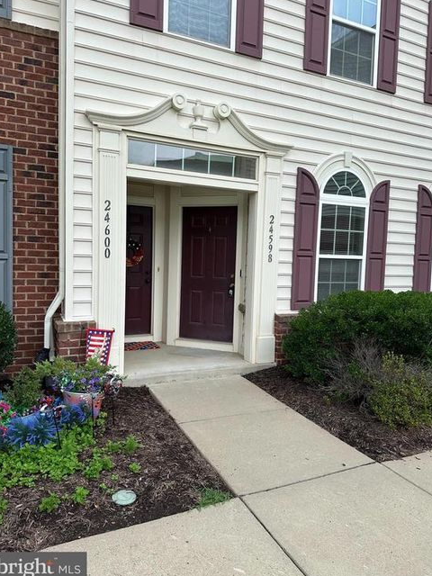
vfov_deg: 69.4
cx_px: 214
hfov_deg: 54.9
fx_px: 416
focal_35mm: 25
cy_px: 284
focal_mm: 6.86
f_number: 1.78
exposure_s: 1/1393
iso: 80
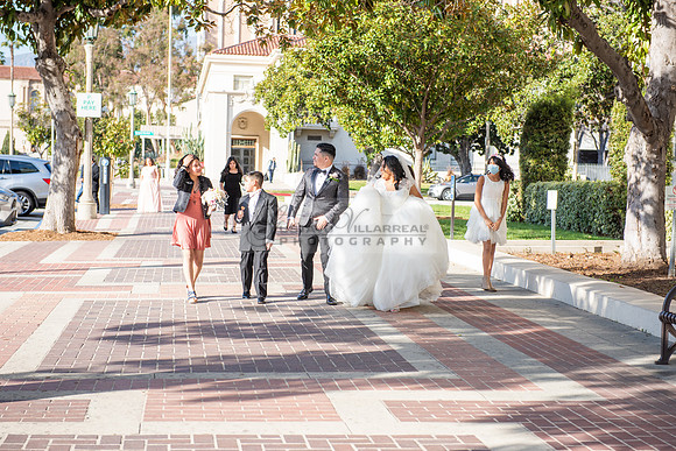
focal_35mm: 70
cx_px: 338
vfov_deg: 19.5
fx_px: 1315
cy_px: 226
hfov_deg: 28.8
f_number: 5
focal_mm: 70
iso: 100
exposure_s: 1/250
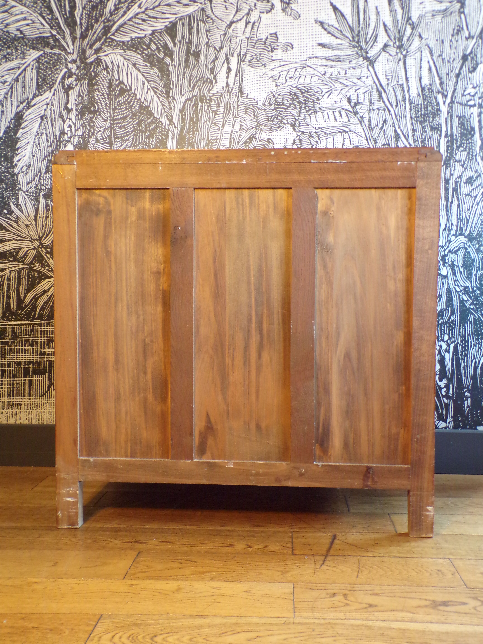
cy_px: 322
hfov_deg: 44.2
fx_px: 595
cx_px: 242
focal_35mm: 32
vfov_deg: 56.8
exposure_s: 1/9
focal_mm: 5.8
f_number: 3.2
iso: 400
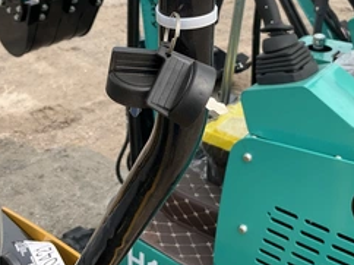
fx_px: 490
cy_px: 50
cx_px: 178
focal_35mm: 48
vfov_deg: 29.5
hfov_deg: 39.7
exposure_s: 1/842
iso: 25
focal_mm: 3
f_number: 1.8
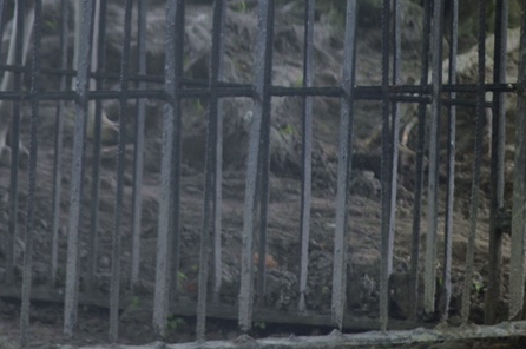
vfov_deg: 5.0
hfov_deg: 7.5
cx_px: 778
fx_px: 3925
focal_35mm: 269
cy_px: -196
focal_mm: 50
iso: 100
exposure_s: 1/320
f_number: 1.8
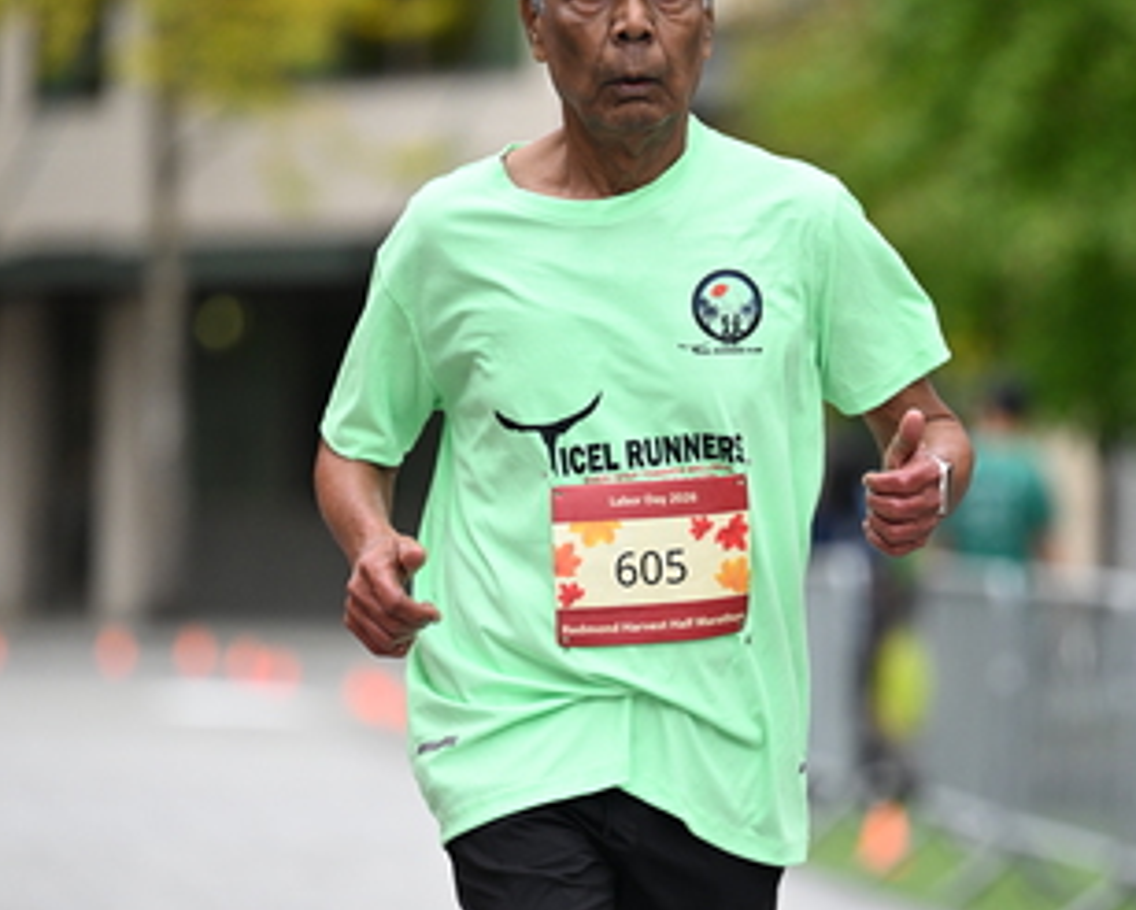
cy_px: 610
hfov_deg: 7.2
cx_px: 664
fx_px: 9050
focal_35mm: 269
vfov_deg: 5.8
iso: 1600
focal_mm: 160
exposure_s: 1/5000
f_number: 2.8
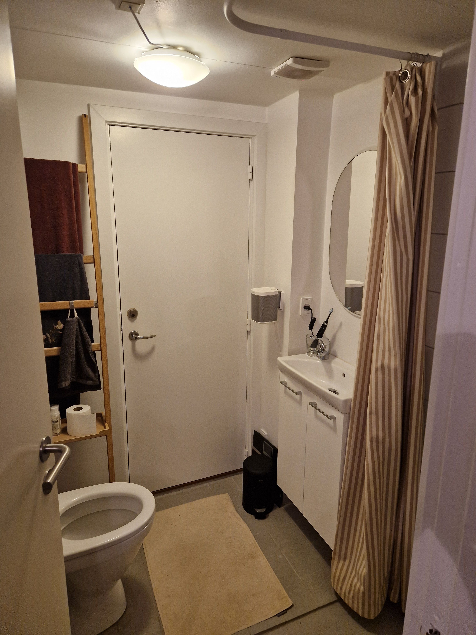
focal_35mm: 23
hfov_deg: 58.9
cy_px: 318
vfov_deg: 73.9
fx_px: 422
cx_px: 238
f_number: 1.8
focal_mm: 5.4
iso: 200
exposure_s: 1/100
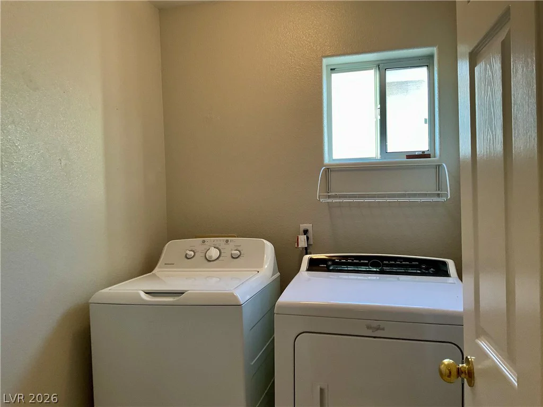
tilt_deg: -1.1
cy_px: 204
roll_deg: +1.1
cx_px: 272
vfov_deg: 48.2
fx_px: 455
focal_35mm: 29
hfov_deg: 61.7
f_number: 1.8
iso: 125
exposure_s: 1/60
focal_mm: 3
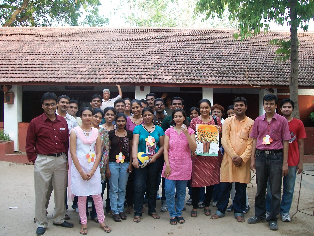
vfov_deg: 39.7
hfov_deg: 51.4
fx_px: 327
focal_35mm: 36
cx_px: 157
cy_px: 118
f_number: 2.7
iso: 80
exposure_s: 1/50
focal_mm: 6
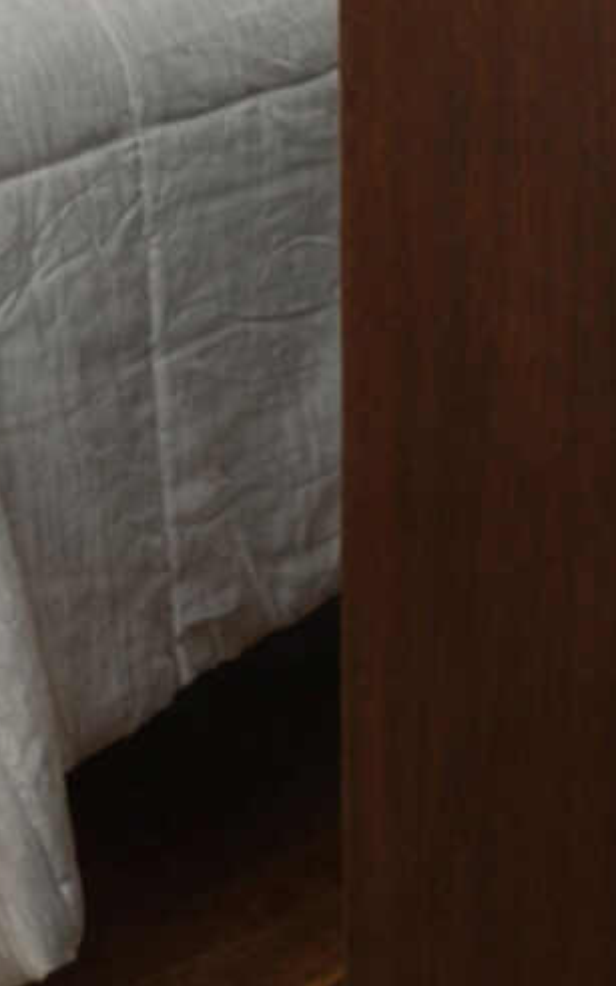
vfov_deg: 20.2
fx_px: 2282
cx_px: -642
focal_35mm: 85
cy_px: -573
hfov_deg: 13.2
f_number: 4
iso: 64
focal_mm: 16
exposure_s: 1/30
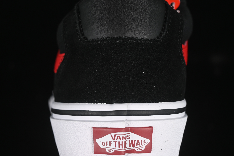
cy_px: 78
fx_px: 487
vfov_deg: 18.2
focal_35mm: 75
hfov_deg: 27.0
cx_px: 117
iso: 160
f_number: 6.3
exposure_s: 1/50
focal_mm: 50
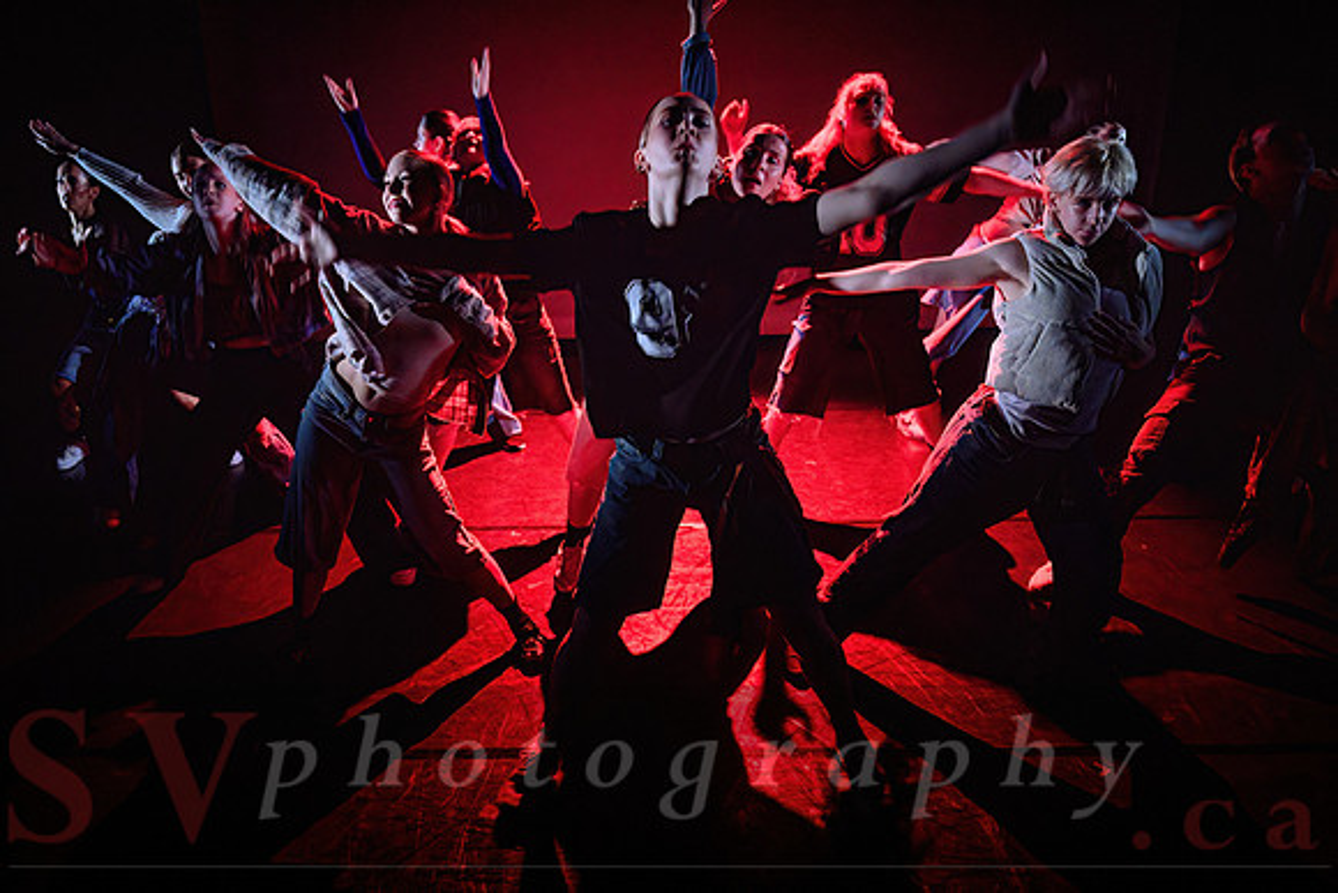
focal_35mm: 29
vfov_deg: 45.1
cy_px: 535
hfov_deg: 63.8
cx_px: 575
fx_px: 1070
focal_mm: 24
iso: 6400
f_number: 2.8
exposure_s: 1/300
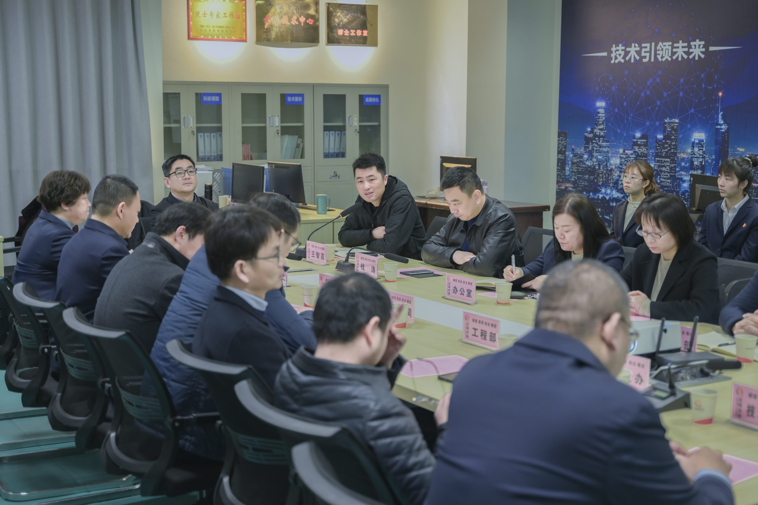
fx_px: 1052
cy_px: 252
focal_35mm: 50
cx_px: 379
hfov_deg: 39.6
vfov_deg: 27.0
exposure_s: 1/50
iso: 1000
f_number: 2.8
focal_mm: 50
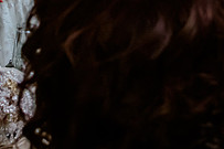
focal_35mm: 96
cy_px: -99
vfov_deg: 13.1
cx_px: 146
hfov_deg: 21.2
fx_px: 597
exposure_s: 1/250
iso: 2500
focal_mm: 24
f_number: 4
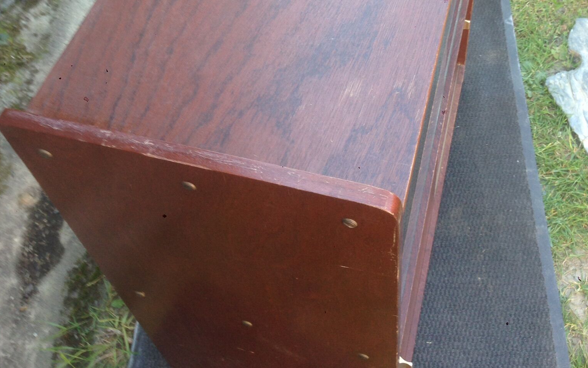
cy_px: 42
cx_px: 293
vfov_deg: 26.6
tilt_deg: -49.0
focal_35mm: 47
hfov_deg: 42.6
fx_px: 753
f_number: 2.4
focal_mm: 4.12
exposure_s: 1/40
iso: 50
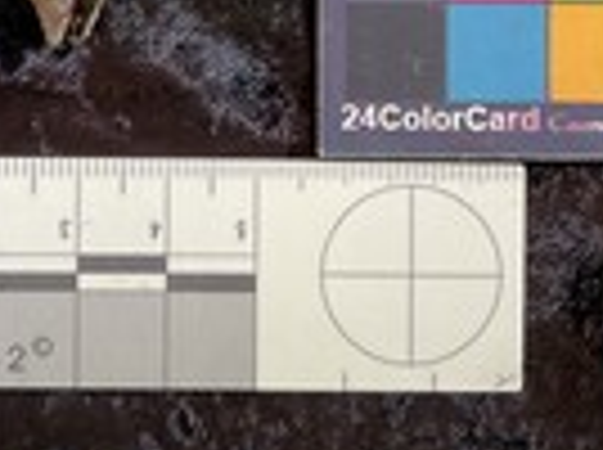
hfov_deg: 25.4
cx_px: 162
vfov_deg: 18.2
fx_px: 1322
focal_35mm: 76
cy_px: -115
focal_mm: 3
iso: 40
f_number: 1.8
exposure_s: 1/60
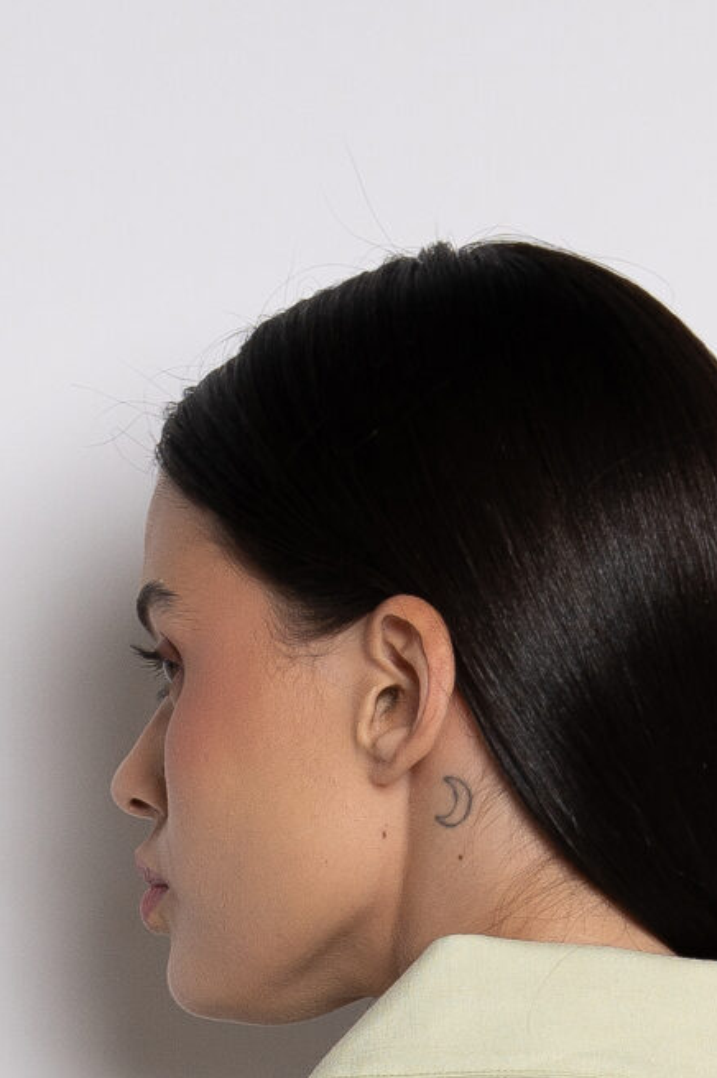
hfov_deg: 8.0
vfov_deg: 11.0
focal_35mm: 172
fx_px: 5144
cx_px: 451
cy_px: 2052
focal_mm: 44
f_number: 5
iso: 320
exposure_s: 1/125
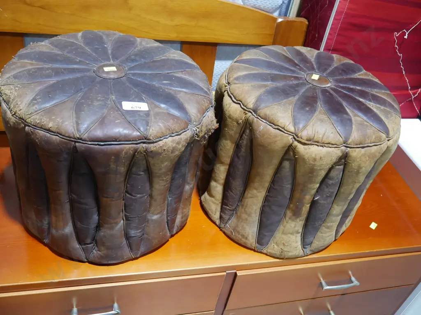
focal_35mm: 36
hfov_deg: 51.4
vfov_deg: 39.7
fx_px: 438
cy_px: 158
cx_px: 210
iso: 800
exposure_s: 1/60
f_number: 4
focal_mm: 18
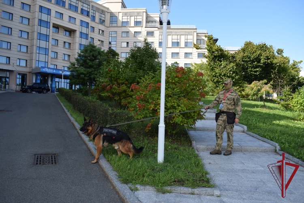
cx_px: 152
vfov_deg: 47.9
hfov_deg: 67.4
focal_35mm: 27
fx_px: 228
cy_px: 102
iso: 100
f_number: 6.3
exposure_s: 1/160
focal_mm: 18
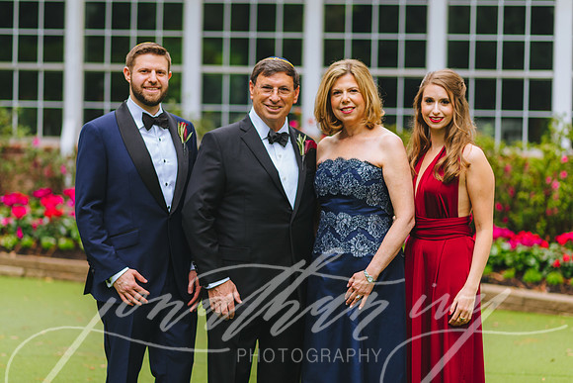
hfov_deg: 22.6
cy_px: 181
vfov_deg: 15.2
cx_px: 270
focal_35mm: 90
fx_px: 1431
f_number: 2
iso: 400
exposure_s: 1/400
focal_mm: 85
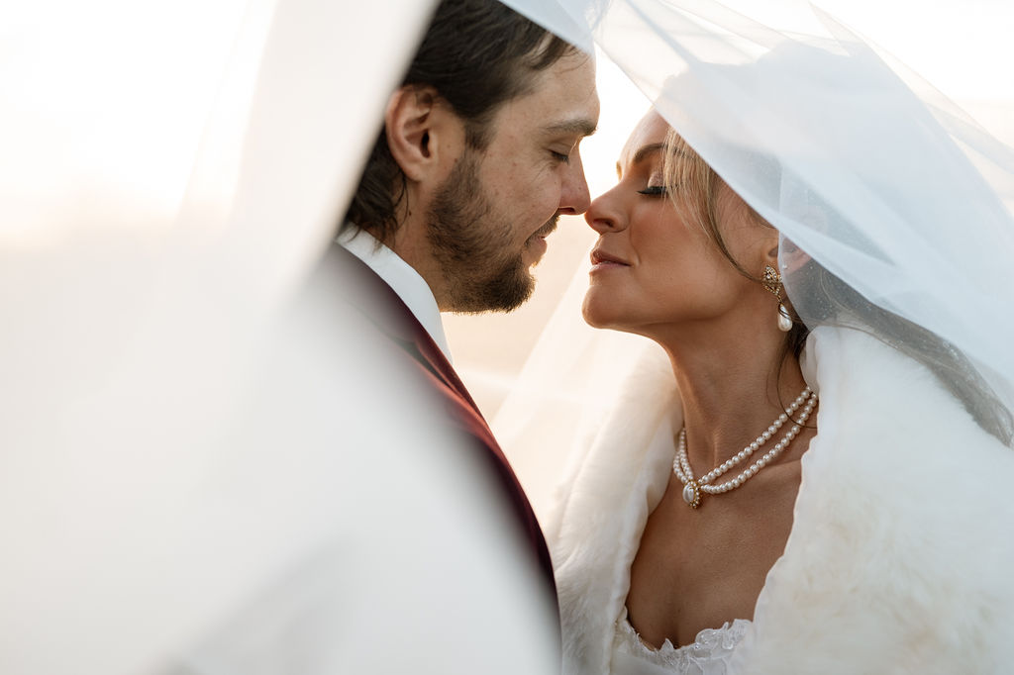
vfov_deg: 27.0
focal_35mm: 50
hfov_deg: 39.6
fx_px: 1408
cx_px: 507
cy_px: 338
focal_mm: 50
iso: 400
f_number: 2.8
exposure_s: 1/400
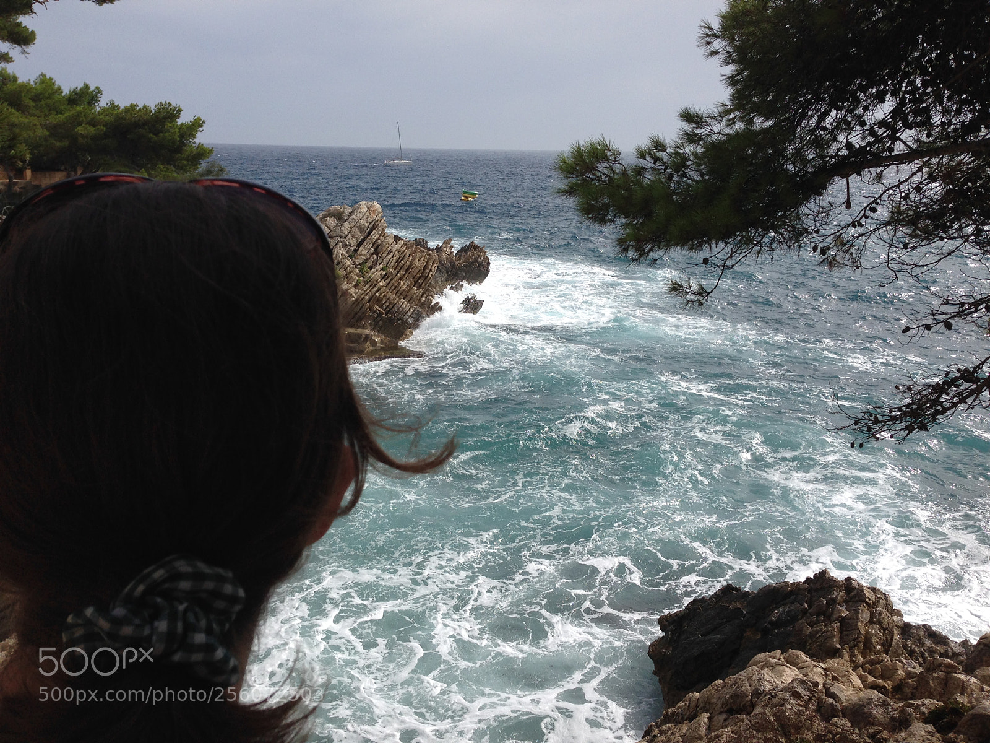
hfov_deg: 55.4
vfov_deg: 42.9
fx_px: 944
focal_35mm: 33
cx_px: 495
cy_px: 372
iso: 50
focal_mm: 4.12
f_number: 2.4
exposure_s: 1/2463
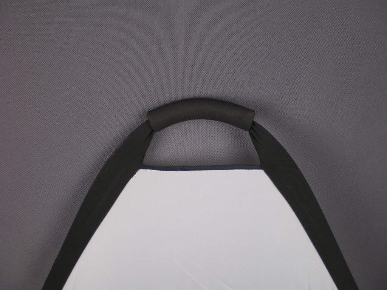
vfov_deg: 37.7
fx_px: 425
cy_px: 145
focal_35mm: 38
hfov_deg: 49.0
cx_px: 194
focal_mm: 6.3
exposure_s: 1/30
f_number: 3.1
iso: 64
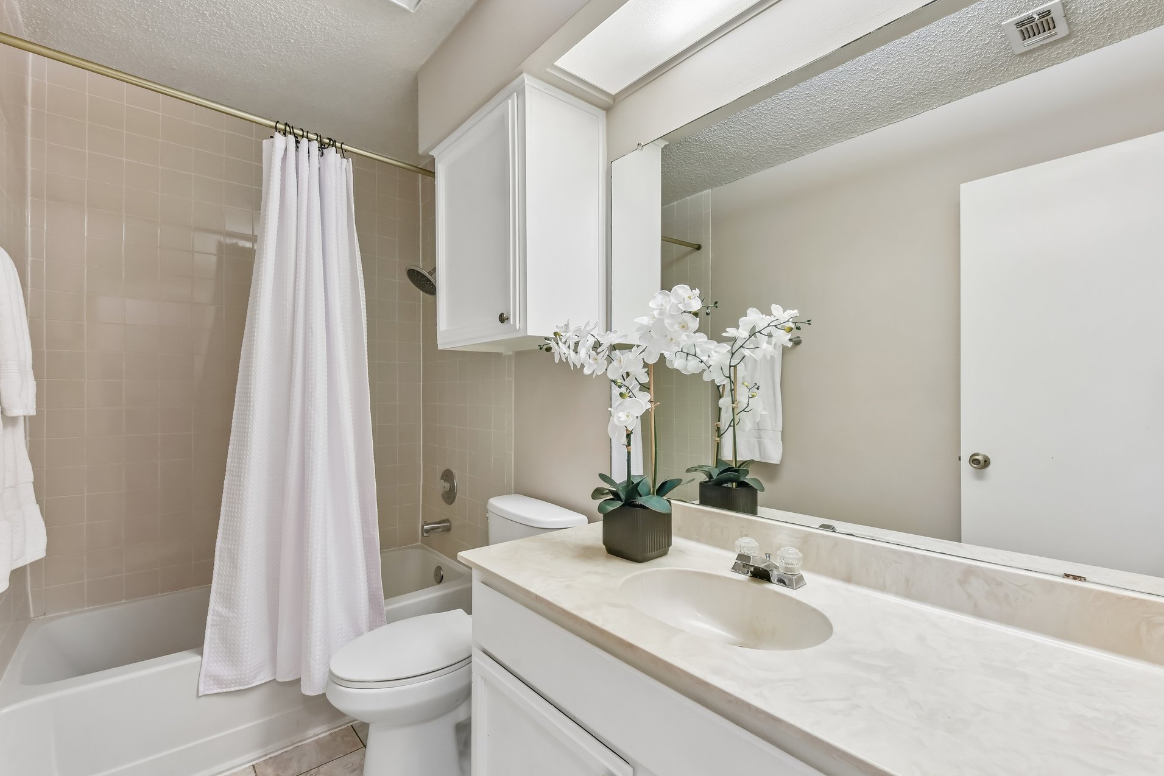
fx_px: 485
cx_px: 616
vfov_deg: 77.3
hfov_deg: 100.3
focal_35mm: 15
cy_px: 395
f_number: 8
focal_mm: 14
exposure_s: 1/15
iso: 720
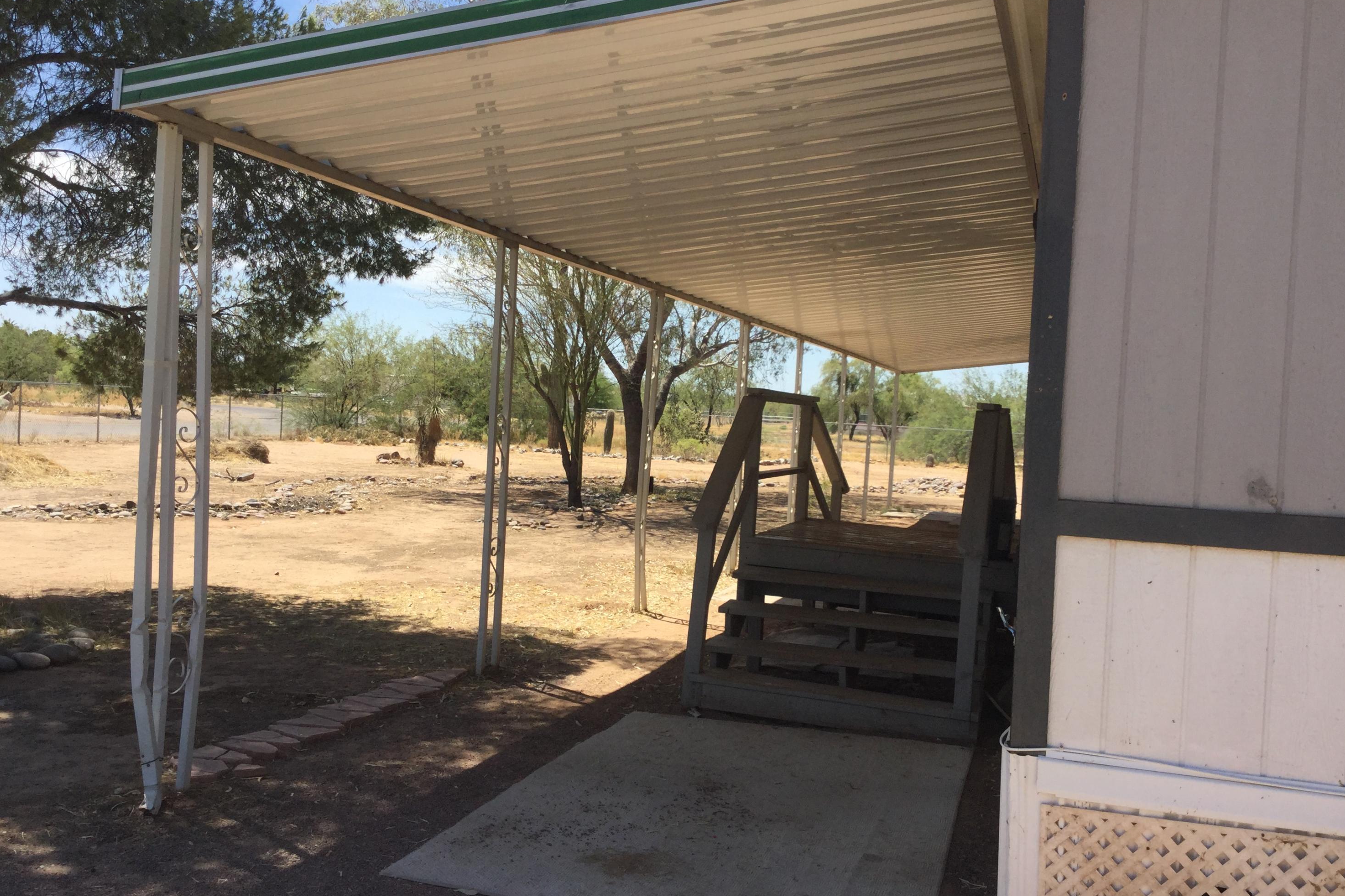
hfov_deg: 57.2
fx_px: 1233
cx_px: 681
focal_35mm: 33
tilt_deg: -4.3
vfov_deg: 40.0
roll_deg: -3.6
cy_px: 437
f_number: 2.4
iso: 25
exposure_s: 1/1058
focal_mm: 3.3
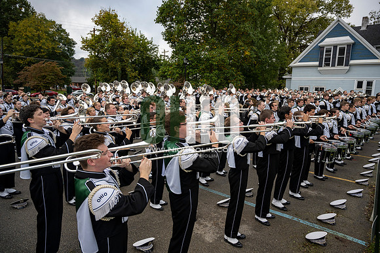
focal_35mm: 24
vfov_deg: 53.2
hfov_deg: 73.7
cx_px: 190
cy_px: 126
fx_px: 253
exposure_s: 1/800
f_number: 4
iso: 320
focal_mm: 24
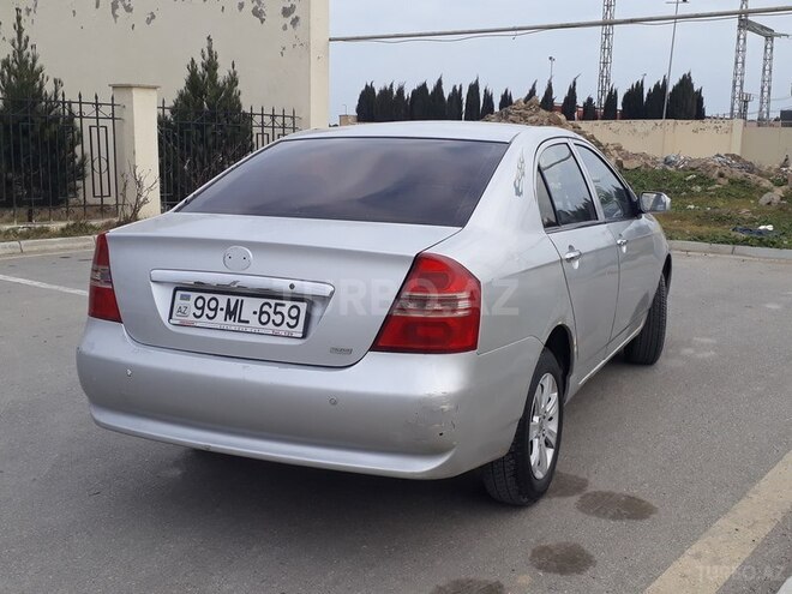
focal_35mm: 27
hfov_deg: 65.3
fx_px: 618
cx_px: 396
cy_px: 297
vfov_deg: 51.4
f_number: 1.9
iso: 40
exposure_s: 1/484
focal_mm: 3.6
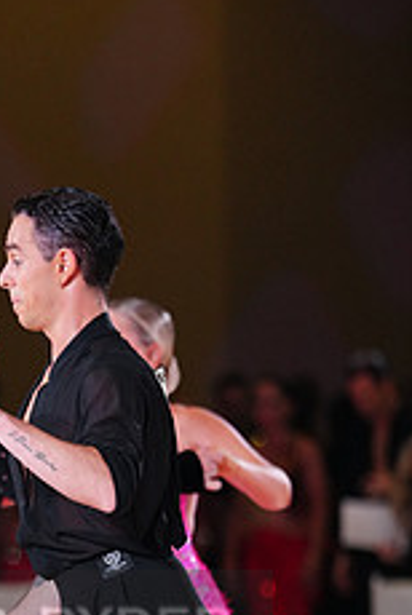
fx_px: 7376
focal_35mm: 431
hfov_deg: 3.2
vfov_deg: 4.8
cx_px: -95
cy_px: 660
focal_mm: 171
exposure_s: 1/400
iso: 2000
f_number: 2.8
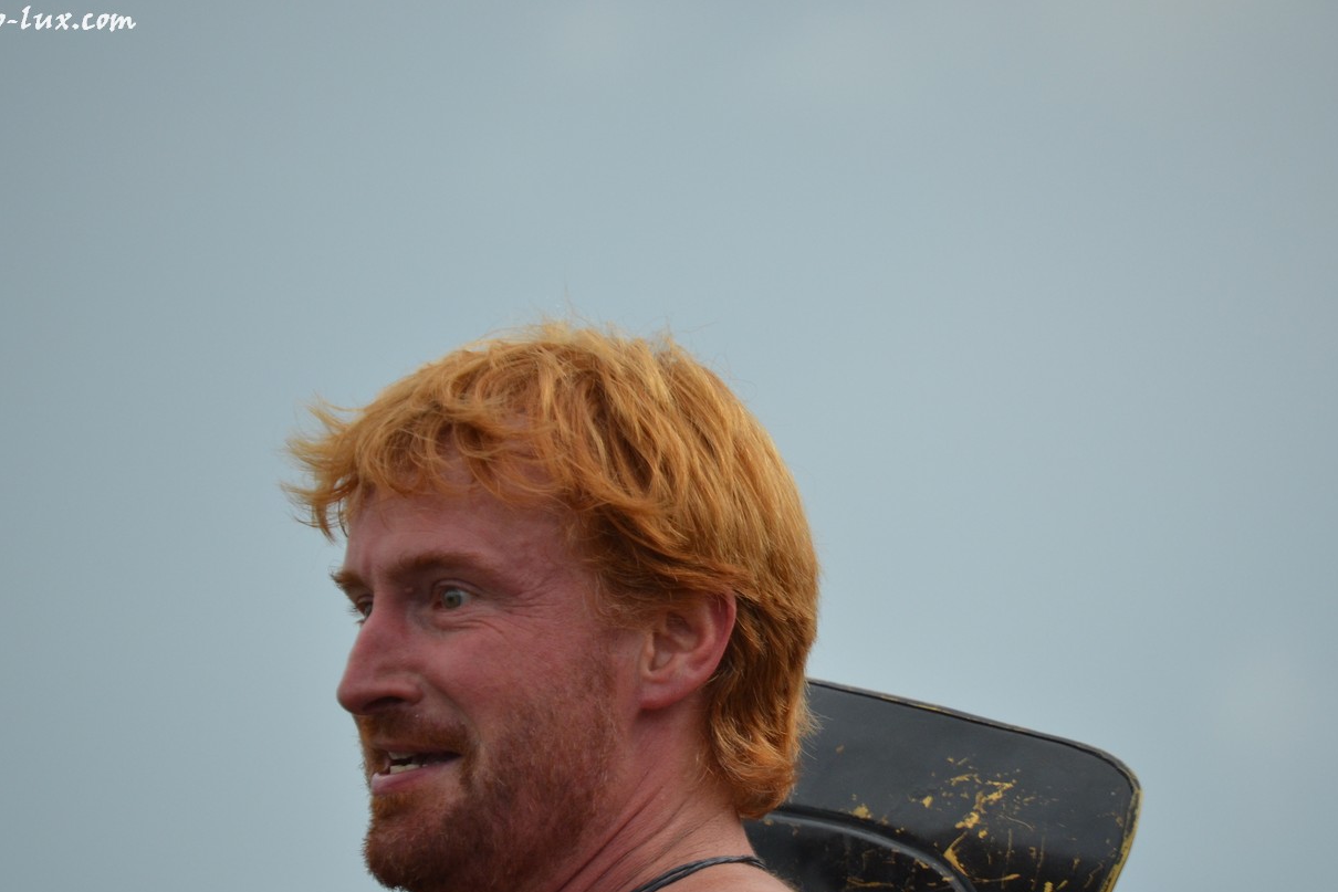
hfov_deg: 7.1
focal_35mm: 290
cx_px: 748
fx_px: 10766
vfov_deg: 4.7
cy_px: 592
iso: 400
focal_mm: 145
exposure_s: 1/1600
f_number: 5
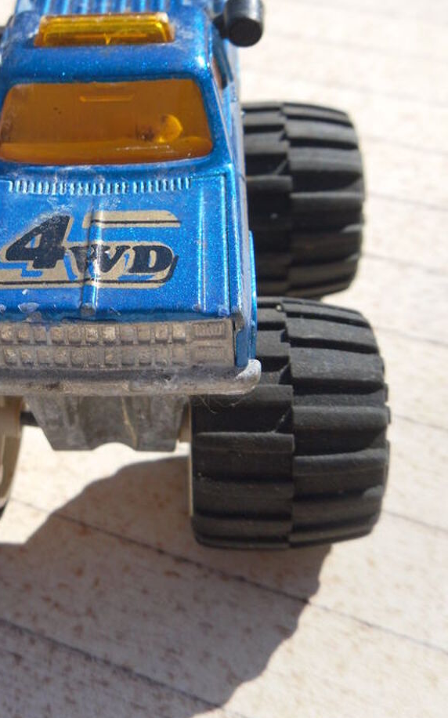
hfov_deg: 23.5
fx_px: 1056
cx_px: 63
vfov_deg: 37.3
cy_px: 258
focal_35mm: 54
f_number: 8.2
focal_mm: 6.3
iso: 80
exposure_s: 1/139
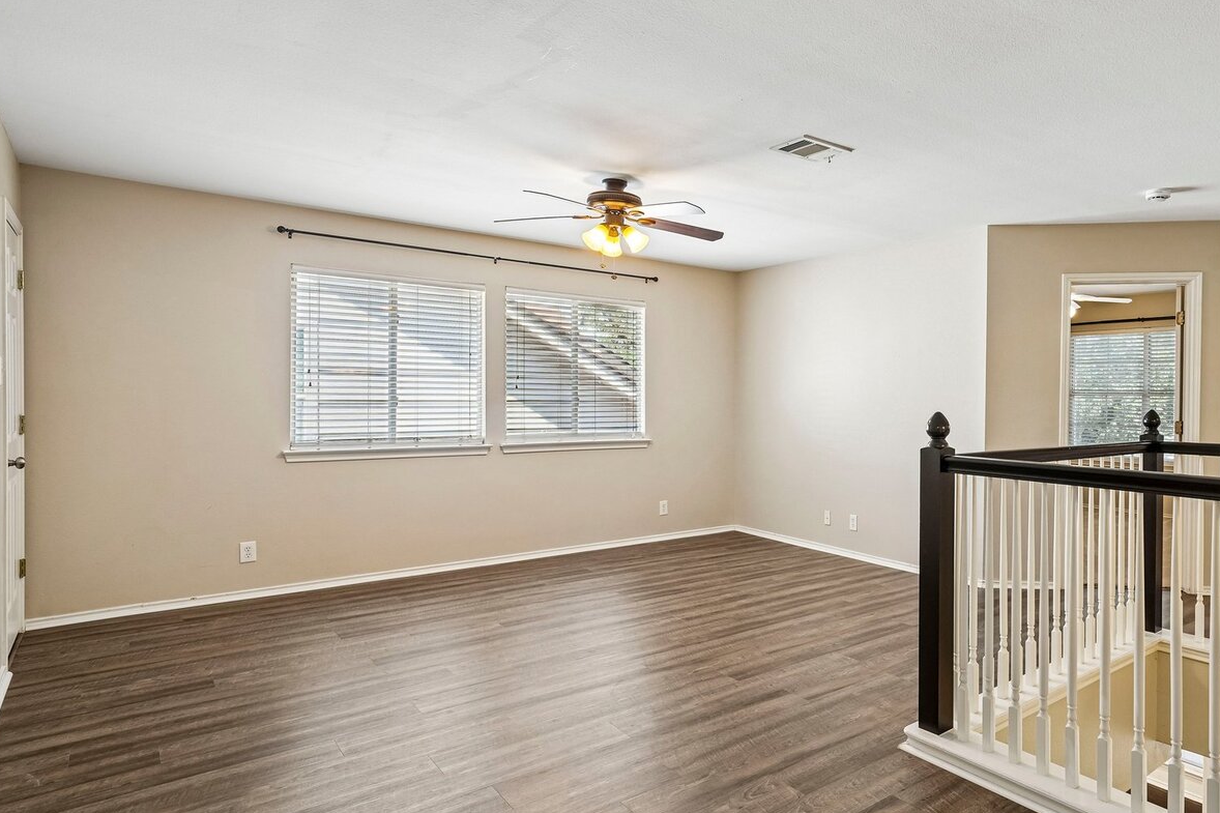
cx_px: 811
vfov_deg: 57.2
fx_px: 745
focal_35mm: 22
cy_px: 398
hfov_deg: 76.2
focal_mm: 16
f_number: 8
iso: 500
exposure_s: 1/13
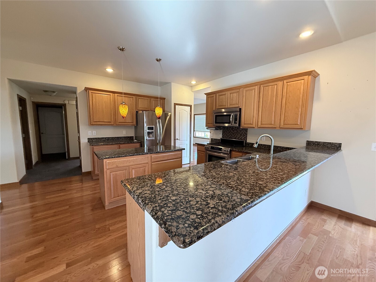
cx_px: 188
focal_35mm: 14
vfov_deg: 85.7
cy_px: 141
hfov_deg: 102.1
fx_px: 152
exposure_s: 1/120
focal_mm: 2.22
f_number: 2.2
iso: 500
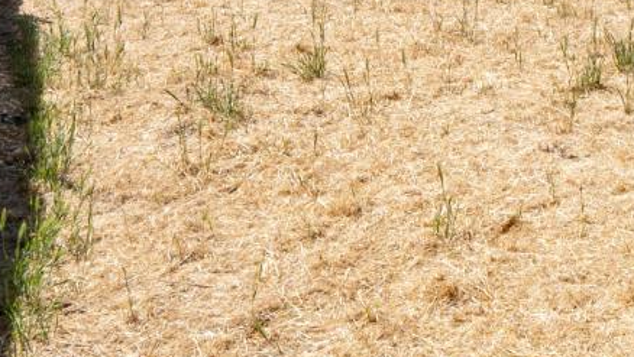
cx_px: 808
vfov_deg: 13.2
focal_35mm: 86
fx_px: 1447
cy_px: -195
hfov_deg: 22.3
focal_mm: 16
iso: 100
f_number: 10
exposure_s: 1/160
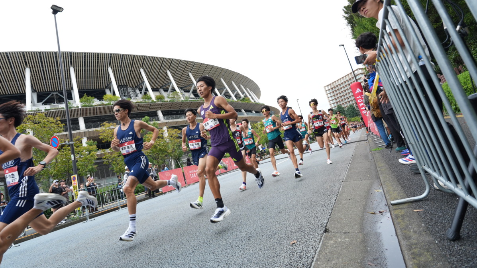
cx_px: 239
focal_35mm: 21
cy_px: 112
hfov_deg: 83.8
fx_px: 266
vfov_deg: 53.3
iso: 500
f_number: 4
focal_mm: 20
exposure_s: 1/1250
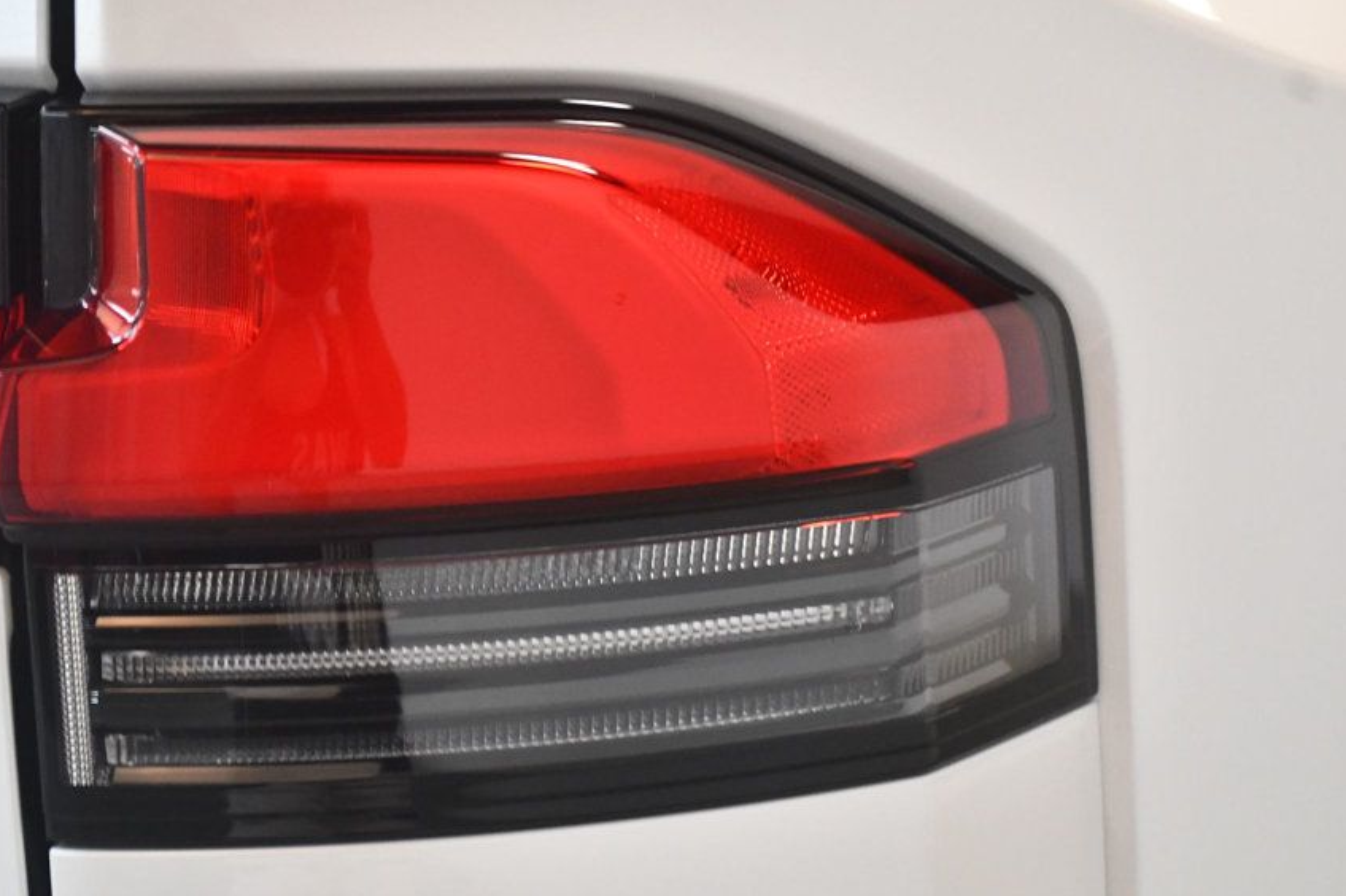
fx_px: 3251
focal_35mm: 87
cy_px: 488
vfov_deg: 15.7
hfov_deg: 23.4
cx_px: 542
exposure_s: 1/100
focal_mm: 48
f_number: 4.5
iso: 3200
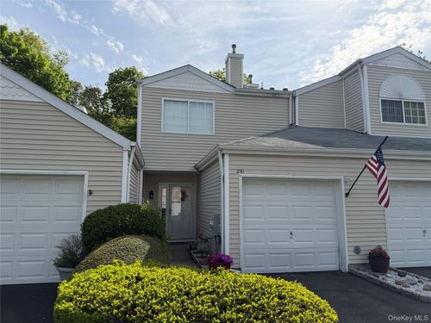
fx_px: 299
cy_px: 162
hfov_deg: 71.6
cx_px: 216
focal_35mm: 24
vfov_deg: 56.8
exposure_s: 1/7353
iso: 100
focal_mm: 6.76
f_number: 1.78
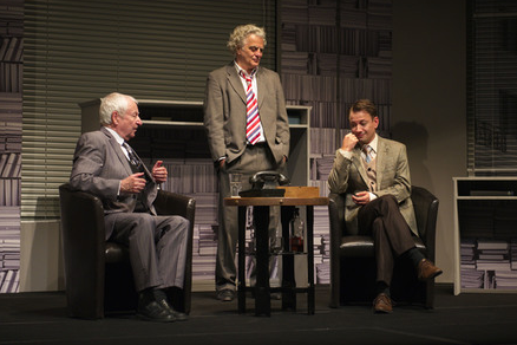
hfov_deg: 28.1
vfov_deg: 18.9
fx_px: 1034
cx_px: 253
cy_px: 171
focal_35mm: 72
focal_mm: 70
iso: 1600
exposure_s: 1/200
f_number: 2.8
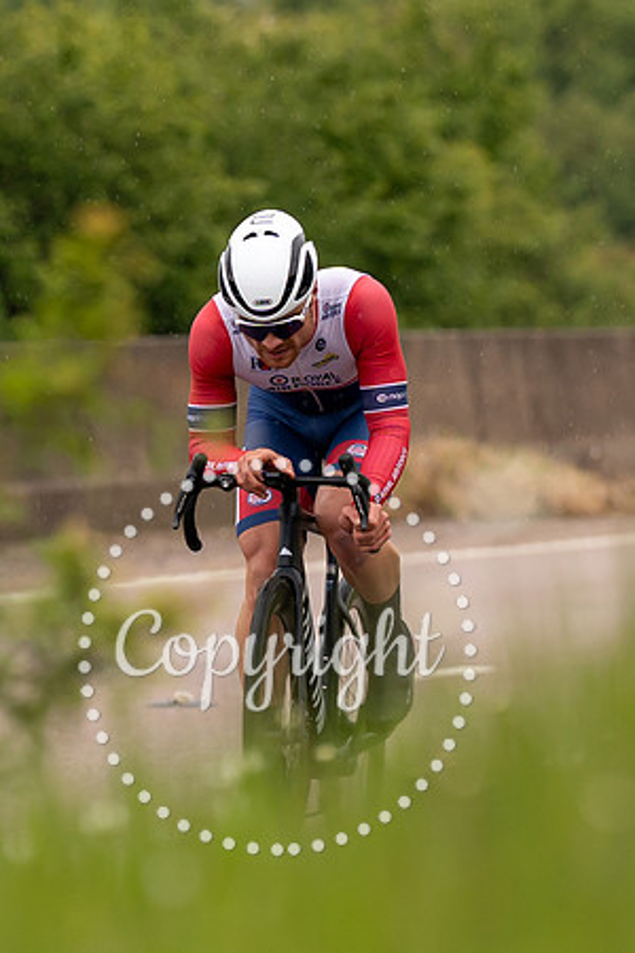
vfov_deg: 2.8
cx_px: 321
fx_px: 19377
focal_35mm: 732
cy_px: 427
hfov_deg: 1.9
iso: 250
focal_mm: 171
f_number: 3.5
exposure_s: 1/1000
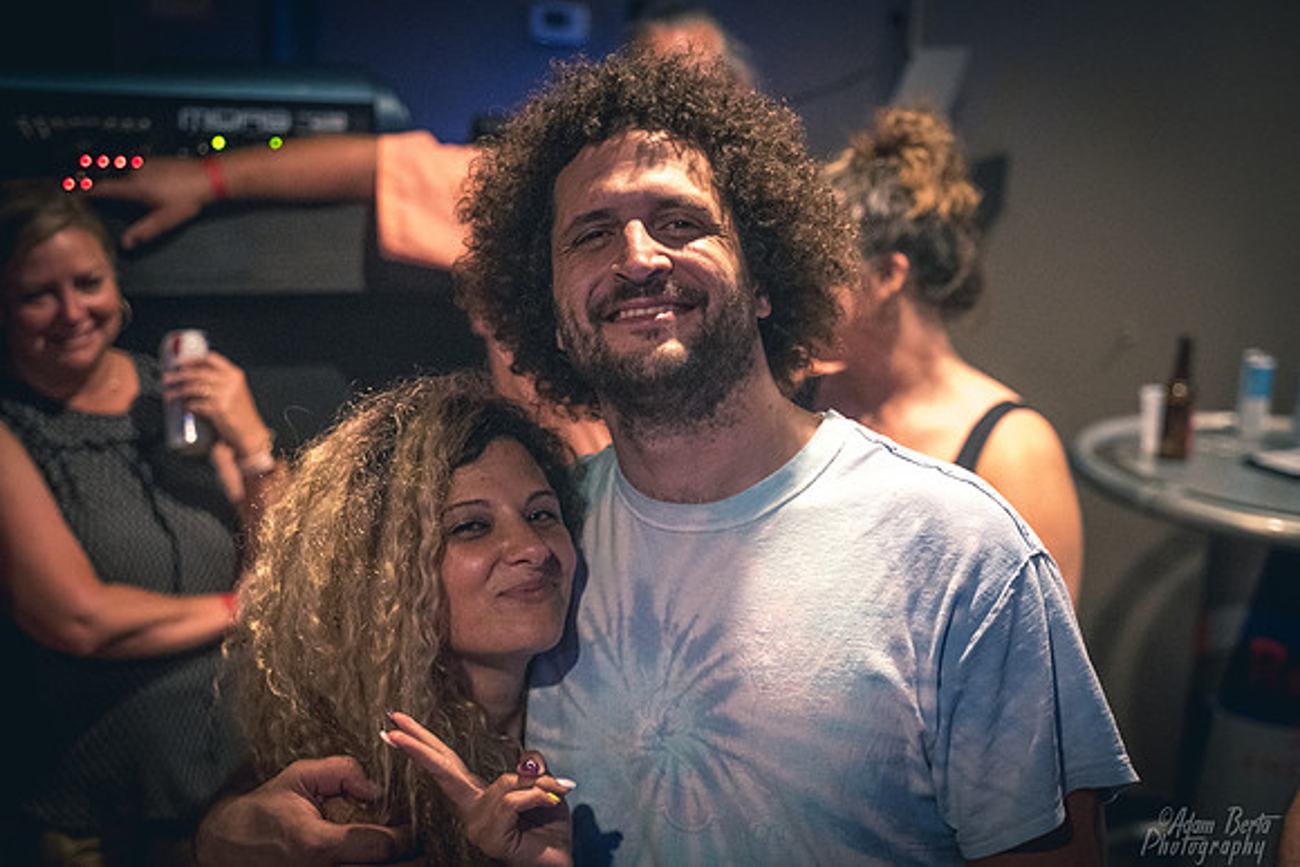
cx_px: 650
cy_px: 434
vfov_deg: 27.5
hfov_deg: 40.3
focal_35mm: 49
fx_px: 1770
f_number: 2.8
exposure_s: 1/125
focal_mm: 49
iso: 8000
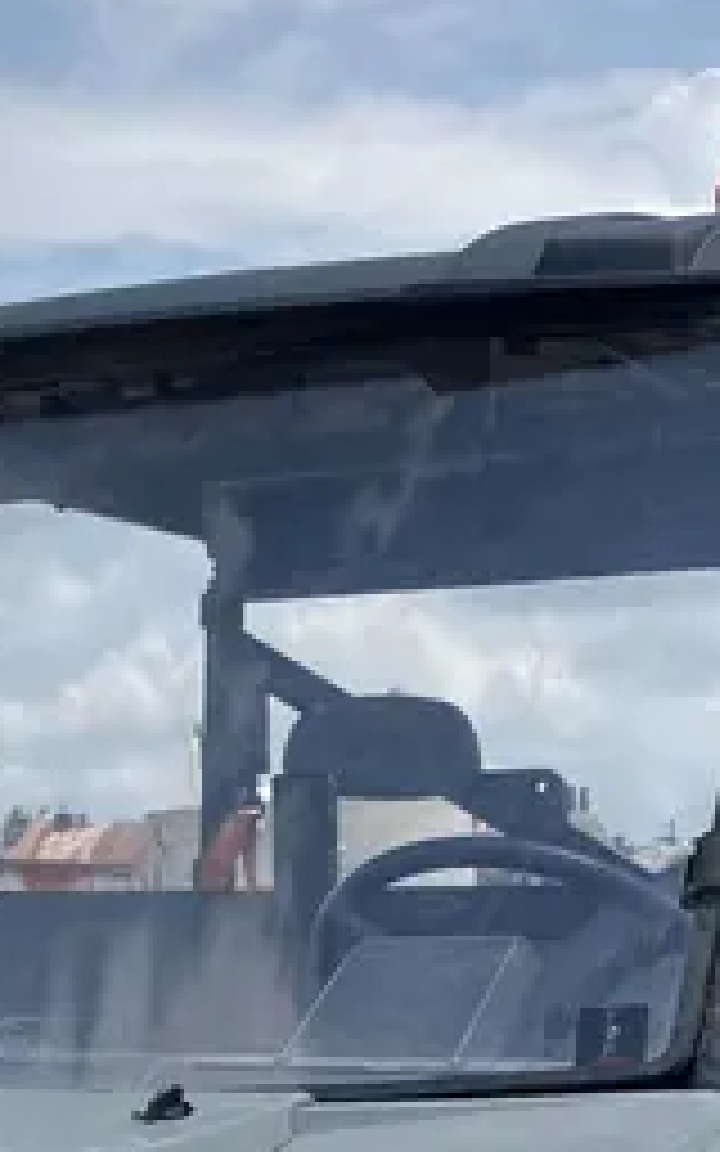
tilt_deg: -7.0
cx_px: 180
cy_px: 1267
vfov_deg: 22.9
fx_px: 2669
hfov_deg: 15.3
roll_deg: -0.6
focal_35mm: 85
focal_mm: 3.99
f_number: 1.8
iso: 32
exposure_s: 1/2433
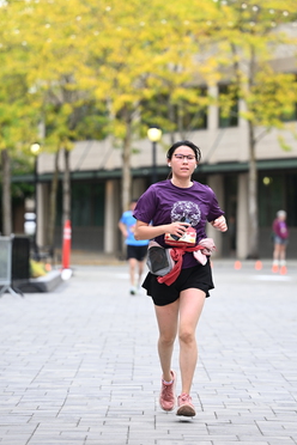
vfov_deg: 11.1
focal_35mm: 185
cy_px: 187
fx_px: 2289
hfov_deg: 7.4
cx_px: 184
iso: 640
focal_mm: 125
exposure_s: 1/1600
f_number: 2.8
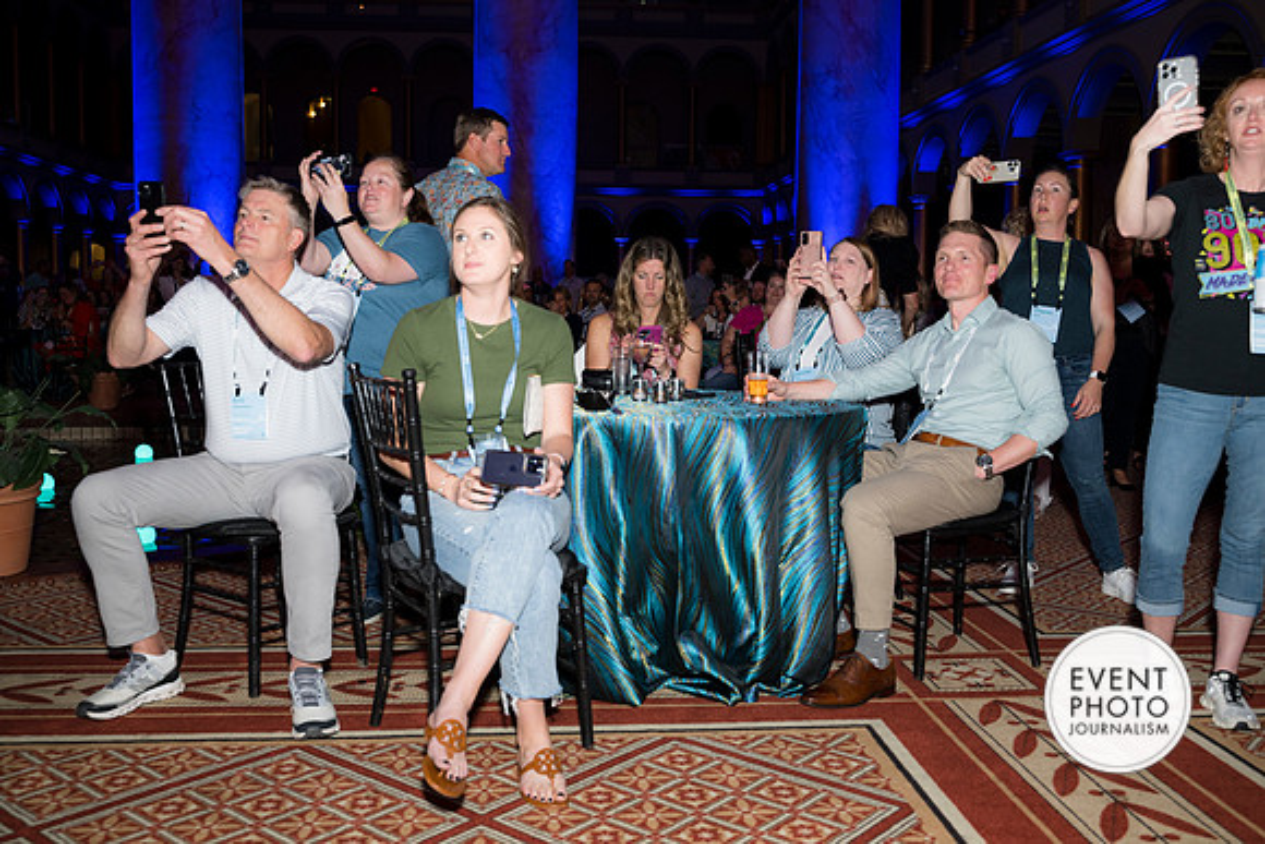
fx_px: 1202
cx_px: 632
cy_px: 422
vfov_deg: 38.7
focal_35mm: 34
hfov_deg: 55.5
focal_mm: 33
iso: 800
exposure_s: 1/100
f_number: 4
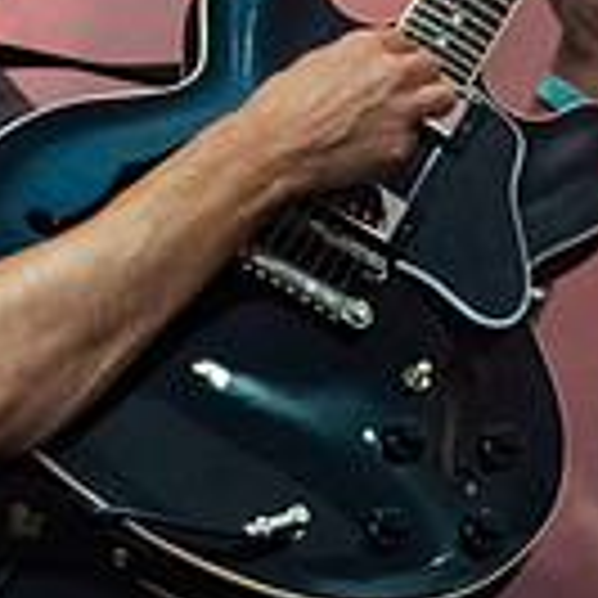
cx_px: -7
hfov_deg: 1.5
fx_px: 22789
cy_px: -229
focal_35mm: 1166
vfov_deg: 1.5
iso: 1100
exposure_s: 1/640
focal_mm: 200
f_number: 5.6
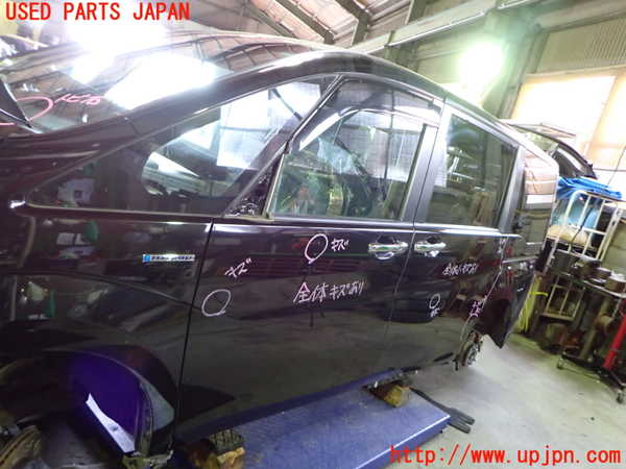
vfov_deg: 54.9
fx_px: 452
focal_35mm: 25
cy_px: 234
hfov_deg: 69.4
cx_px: 313
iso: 500
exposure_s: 1/30
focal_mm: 4.5
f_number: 2
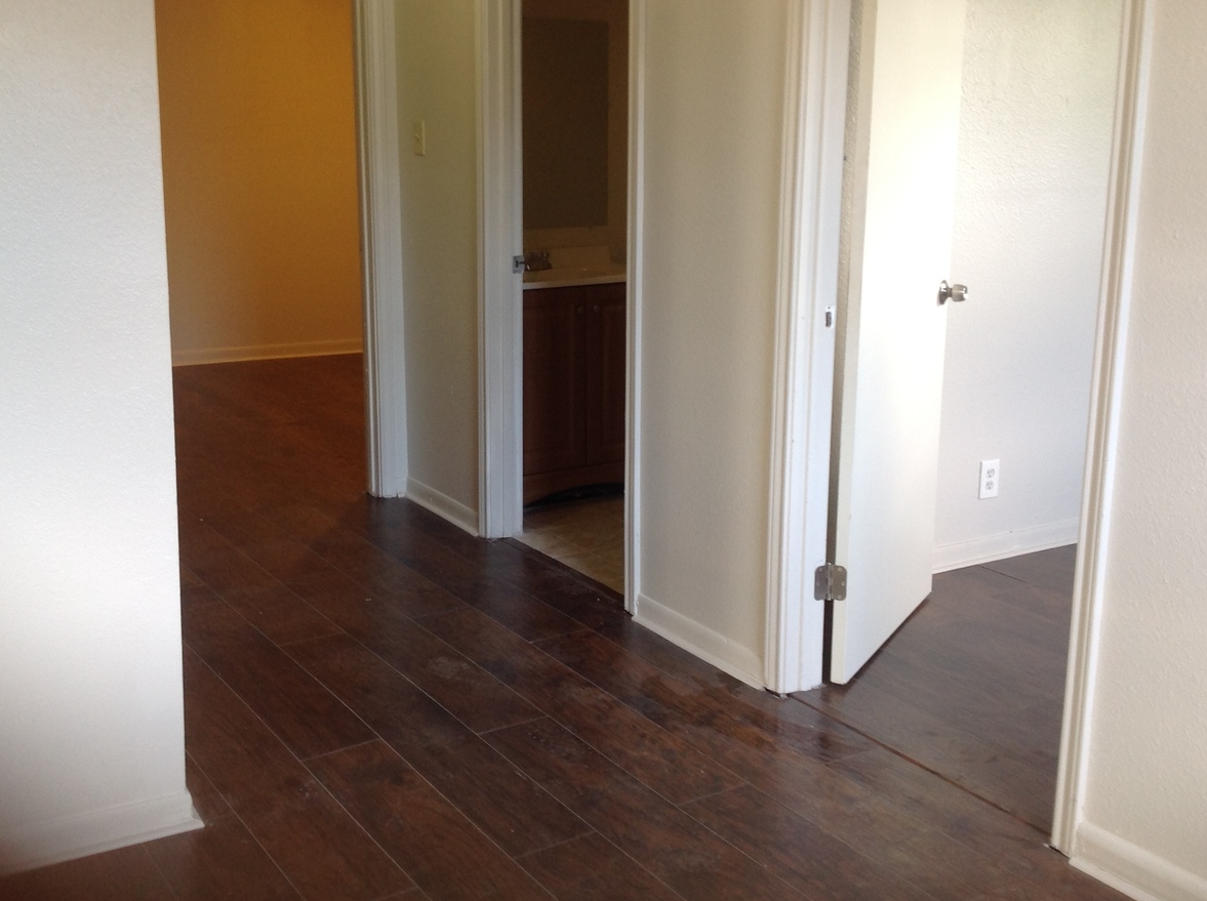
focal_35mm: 43
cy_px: 403
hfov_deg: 43.9
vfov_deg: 33.5
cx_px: 578
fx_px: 1497
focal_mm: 4.28
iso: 50
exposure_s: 1/15
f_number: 2.4
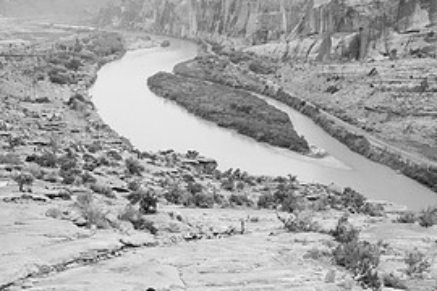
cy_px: 224
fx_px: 643
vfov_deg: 25.2
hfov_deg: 37.5
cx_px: 191
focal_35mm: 53
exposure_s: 1/400
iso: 2000
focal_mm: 24
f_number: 8
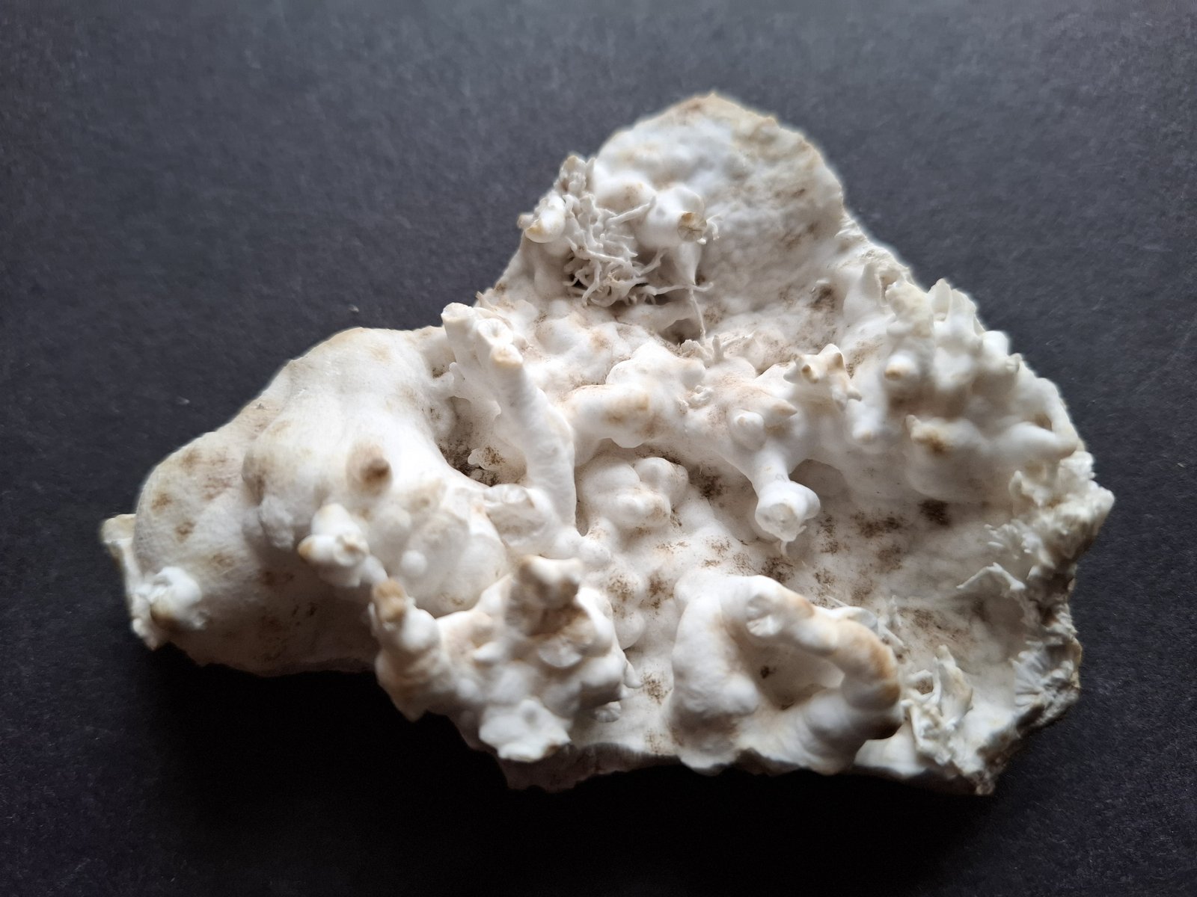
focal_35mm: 23
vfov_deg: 58.9
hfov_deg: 73.9
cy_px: 448
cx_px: 598
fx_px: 795
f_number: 1.8
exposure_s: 1/100
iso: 160
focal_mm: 5.54
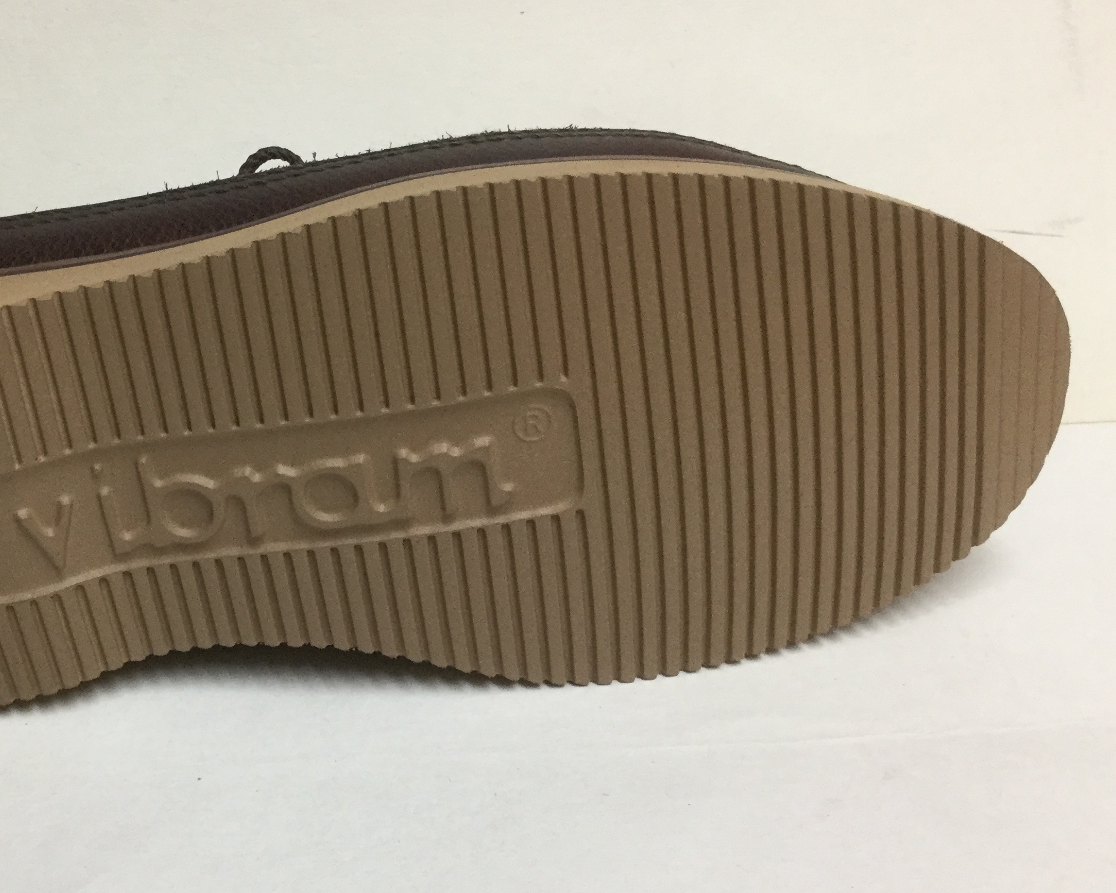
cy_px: 503
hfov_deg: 38.7
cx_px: 311
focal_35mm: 47
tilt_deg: -43.3
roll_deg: +0.0
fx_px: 1552
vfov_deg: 32.1
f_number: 2.4
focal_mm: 3.3
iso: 64
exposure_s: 1/33
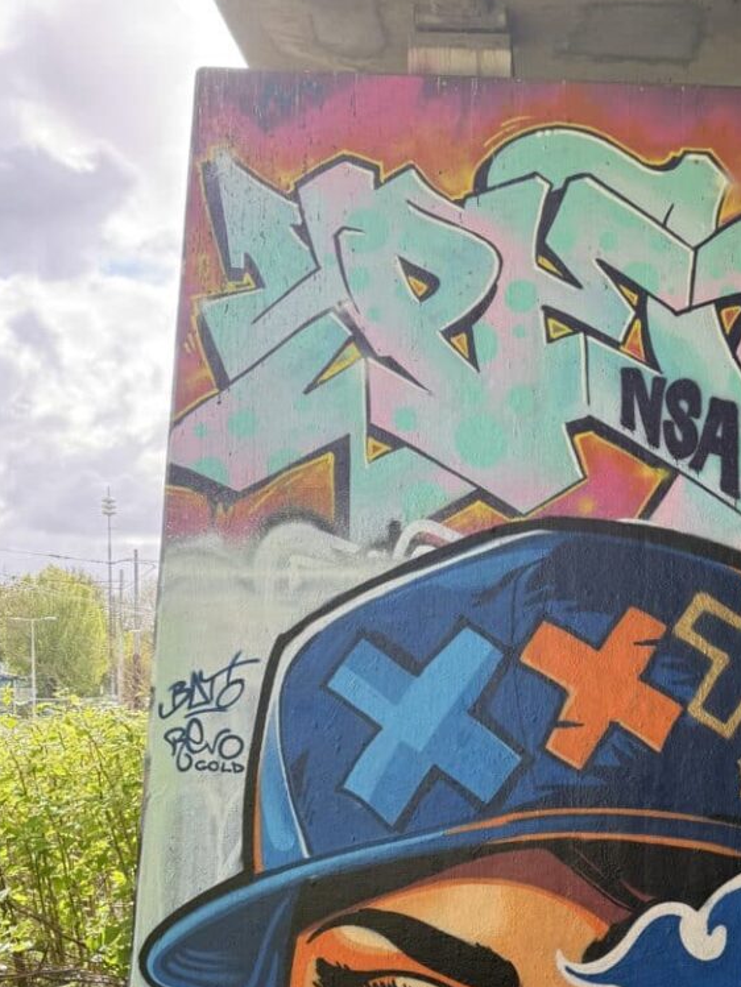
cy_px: 696
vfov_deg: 44.7
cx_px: 608
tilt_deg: +0.3
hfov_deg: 33.9
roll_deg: -0.9
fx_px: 1170
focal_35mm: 41
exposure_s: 1/660
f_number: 1.78
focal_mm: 6.76
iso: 100
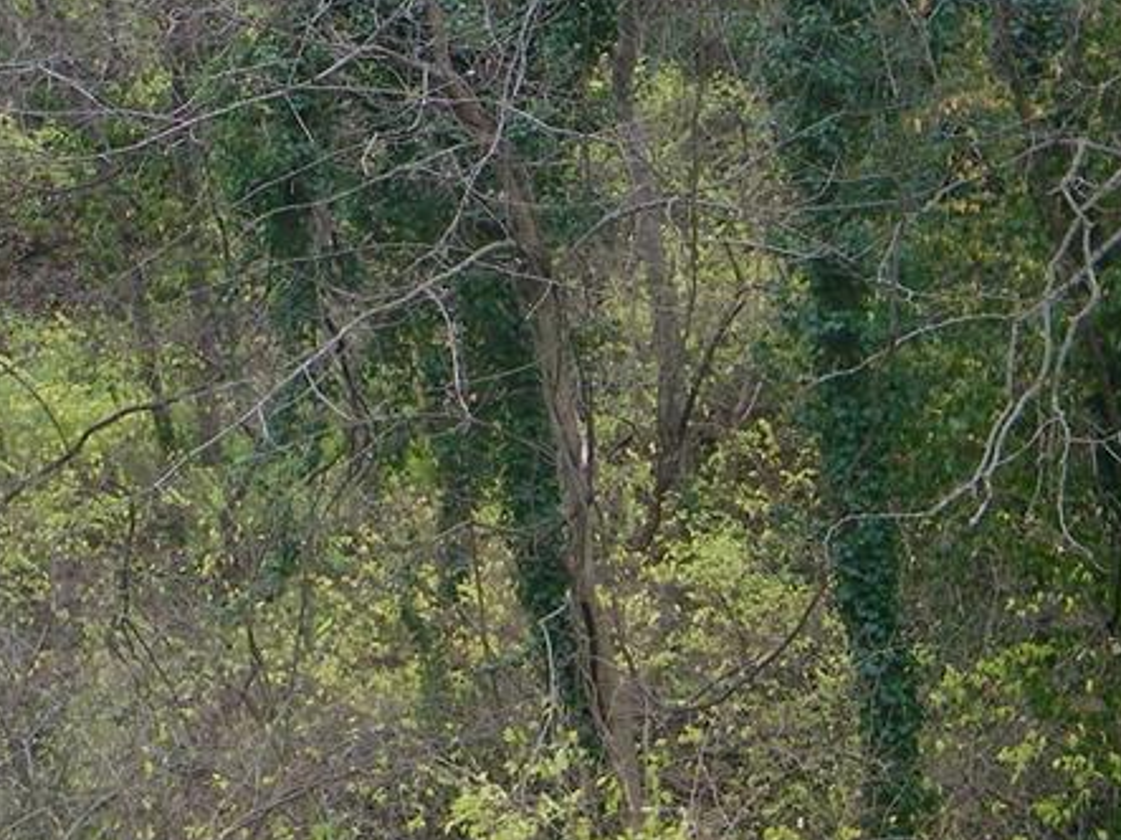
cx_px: 294
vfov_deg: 13.1
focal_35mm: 111
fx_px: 3594
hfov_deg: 17.6
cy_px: -104
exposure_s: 1/40
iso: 80
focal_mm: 8.6
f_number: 3.9
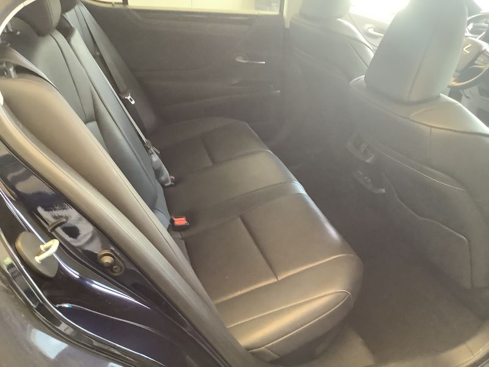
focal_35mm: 31
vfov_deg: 45.4
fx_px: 438
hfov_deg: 58.4
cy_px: 184
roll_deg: -4.0
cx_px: 244
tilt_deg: -28.7
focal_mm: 3.3
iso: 250
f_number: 2.4
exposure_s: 1/50
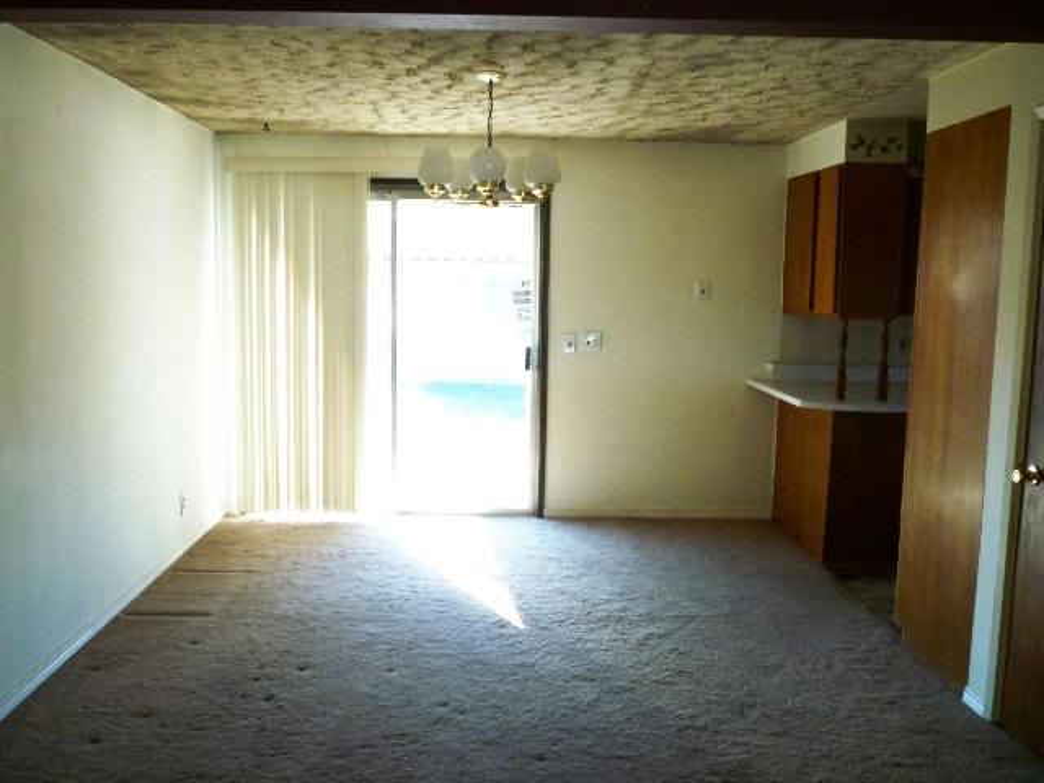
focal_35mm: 29
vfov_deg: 48.2
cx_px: 522
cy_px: 392
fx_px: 875
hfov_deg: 61.7
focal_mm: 5.2
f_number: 3.3
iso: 80
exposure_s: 1/50
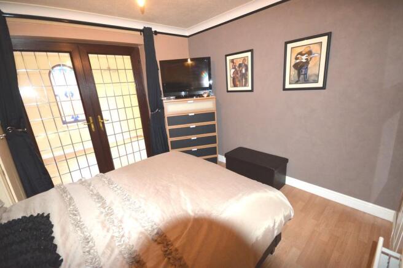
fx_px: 168
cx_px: 202
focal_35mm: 15
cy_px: 134
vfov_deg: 77.2
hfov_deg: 100.4
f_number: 4
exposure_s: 1/60
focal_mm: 10
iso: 2000
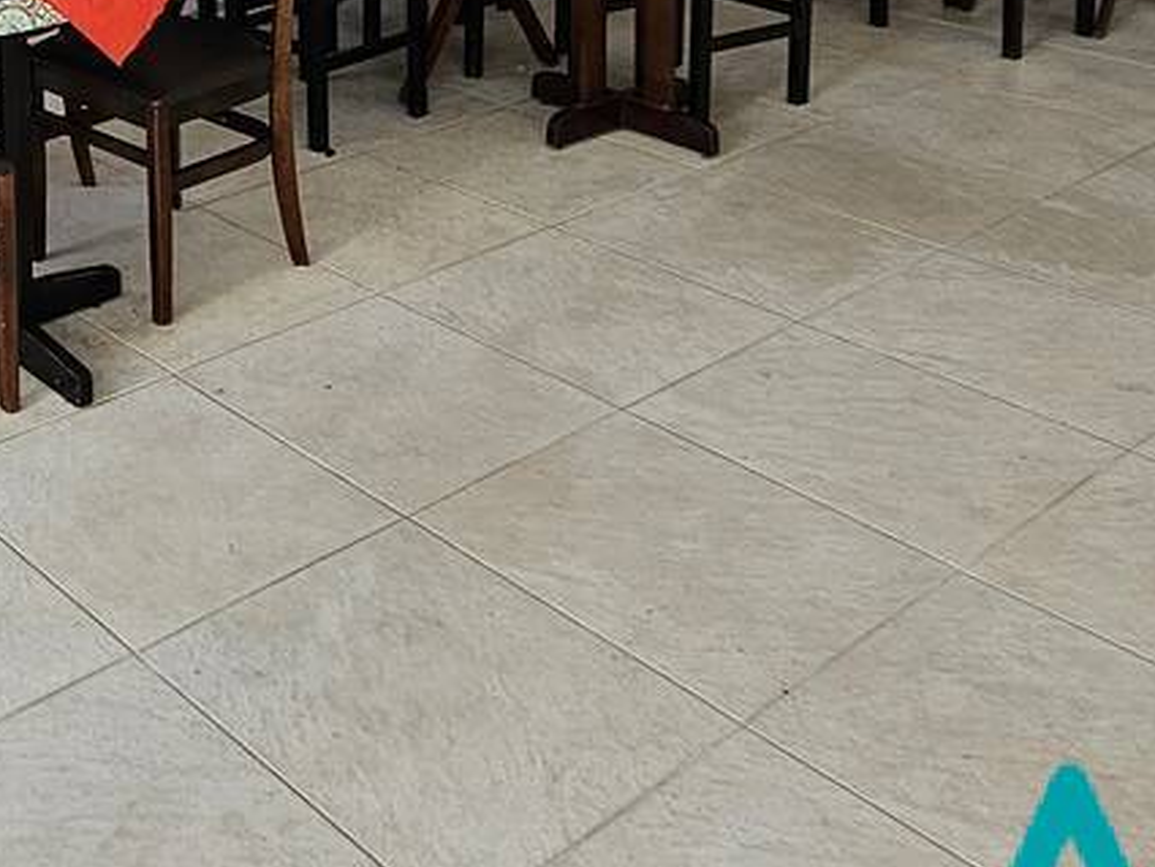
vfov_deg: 27.3
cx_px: -60
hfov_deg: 37.3
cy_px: -272
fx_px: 1469
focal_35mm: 44
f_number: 2.2
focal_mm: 2.2
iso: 80
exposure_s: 1/60
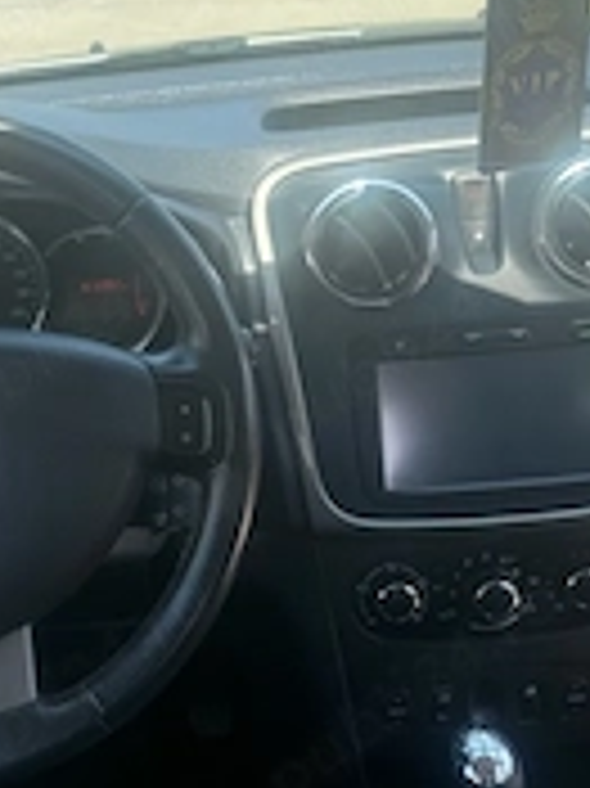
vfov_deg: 35.0
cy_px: 396
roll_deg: +5.7
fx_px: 1251
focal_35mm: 55
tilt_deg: -24.3
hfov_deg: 26.2
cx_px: 153
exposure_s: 1/898
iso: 80
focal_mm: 6.76
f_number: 1.78
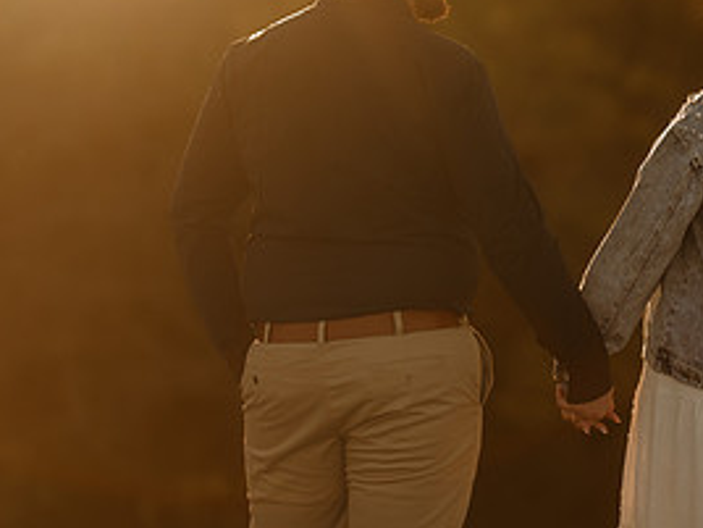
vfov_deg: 8.4
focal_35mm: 177
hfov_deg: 11.1
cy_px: 215
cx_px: 651
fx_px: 3595
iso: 50
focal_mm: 85
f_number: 1.4
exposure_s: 1/1000
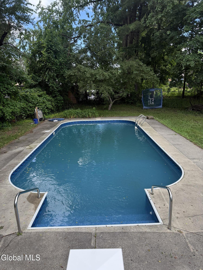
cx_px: 102
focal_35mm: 24
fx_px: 188
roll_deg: +1.4
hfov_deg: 56.8
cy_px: 135
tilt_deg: -14.4
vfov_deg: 71.6
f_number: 1.78
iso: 100
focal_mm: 6.76
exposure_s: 1/849
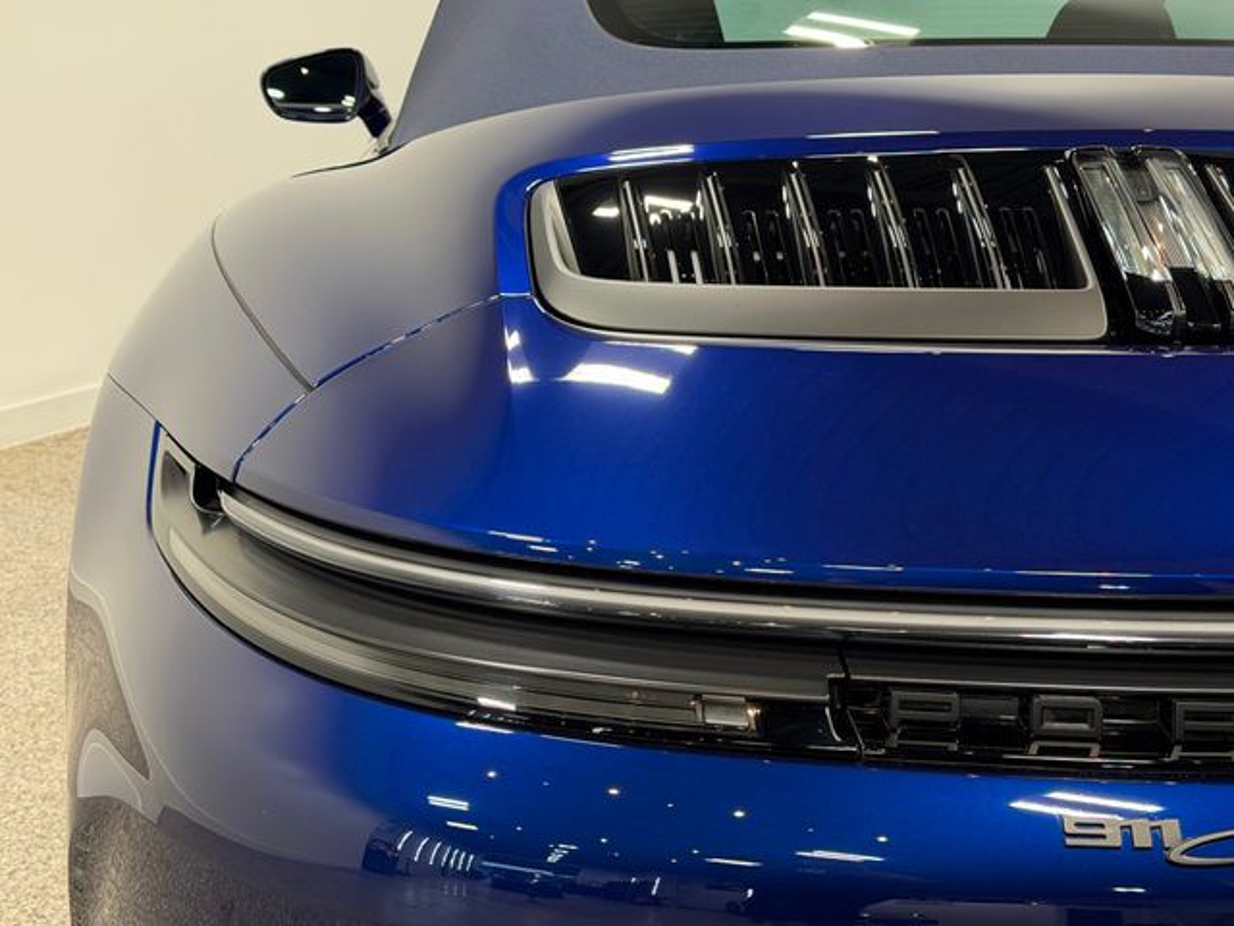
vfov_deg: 30.3
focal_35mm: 48
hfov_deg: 39.7
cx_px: 617
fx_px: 1711
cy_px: 463
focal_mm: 6.76
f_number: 1.78
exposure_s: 1/148
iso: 125
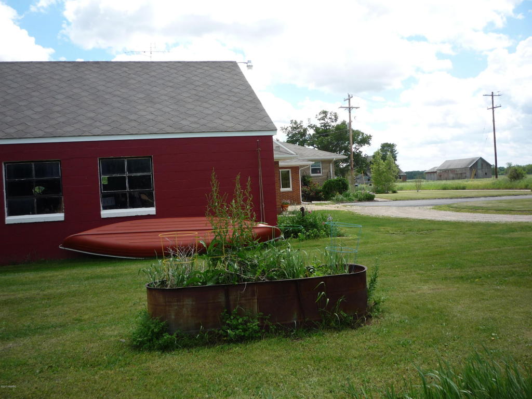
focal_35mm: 32
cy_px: 200
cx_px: 266
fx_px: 492
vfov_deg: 44.2
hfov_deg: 56.8
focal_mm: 5.2
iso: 100
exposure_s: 1/400
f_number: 4
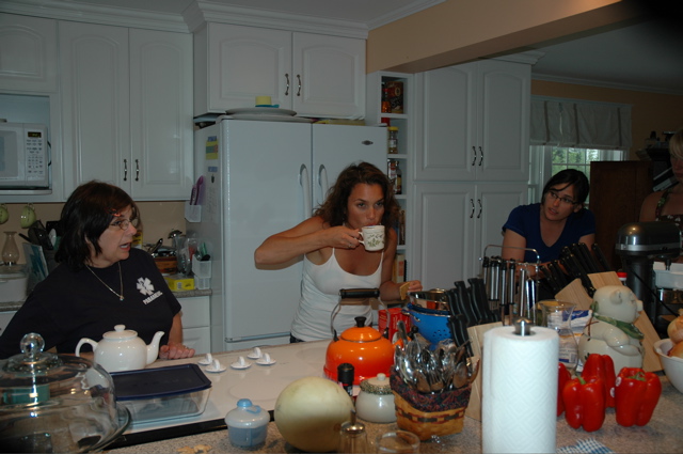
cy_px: 227
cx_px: 342
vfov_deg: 39.9
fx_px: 625
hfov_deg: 57.3
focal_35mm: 33
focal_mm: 22
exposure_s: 1/60
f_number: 3.8
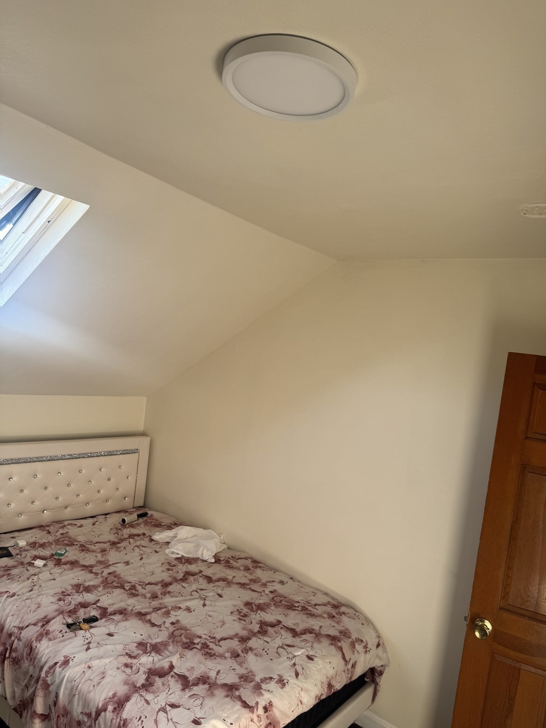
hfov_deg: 56.8
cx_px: 273
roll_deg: -7.9
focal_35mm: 24
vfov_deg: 71.6
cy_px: 364
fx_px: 505
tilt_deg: -0.9
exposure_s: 1/121
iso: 50
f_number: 1.78
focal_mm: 6.76
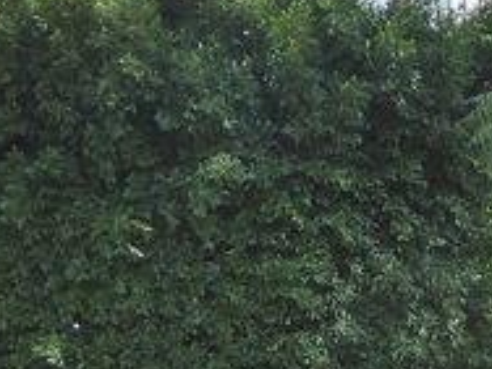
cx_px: 510
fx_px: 2359
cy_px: 207
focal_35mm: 166
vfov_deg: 8.9
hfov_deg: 11.8
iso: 160
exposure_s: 1/250
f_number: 3.7
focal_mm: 6.7
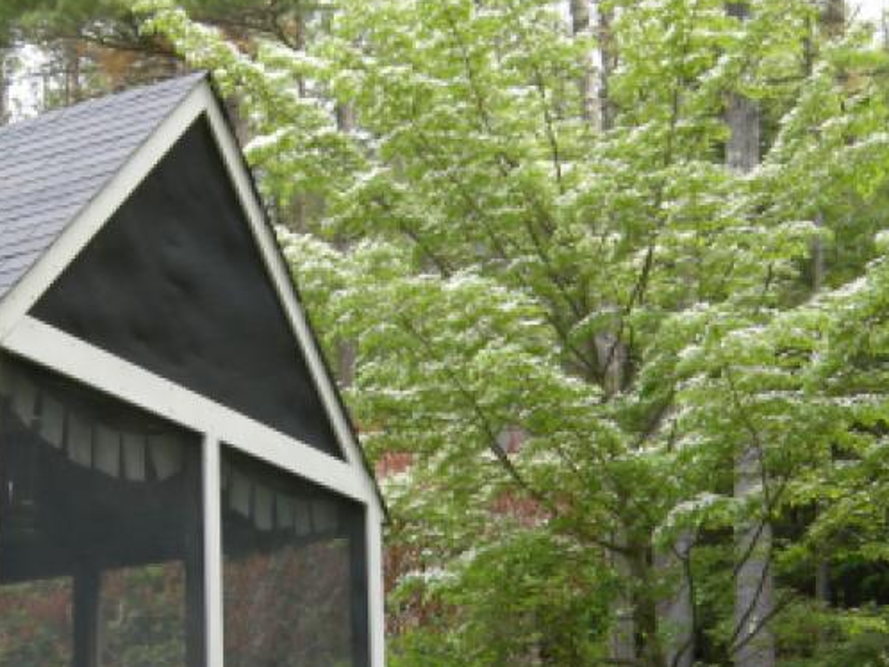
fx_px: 1850
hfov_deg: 26.9
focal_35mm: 72
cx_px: 305
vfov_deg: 20.3
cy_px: 491
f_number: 2.7
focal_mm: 7.5
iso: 64
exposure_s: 1/48.7
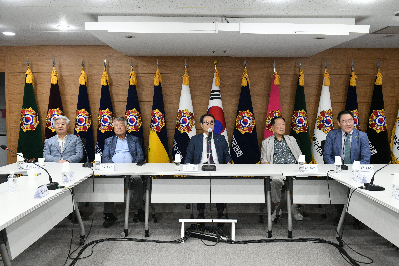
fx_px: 355
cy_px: 133
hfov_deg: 58.7
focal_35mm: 32
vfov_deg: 41.1
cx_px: 200
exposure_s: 1/80
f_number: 5.6
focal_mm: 32
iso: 2500
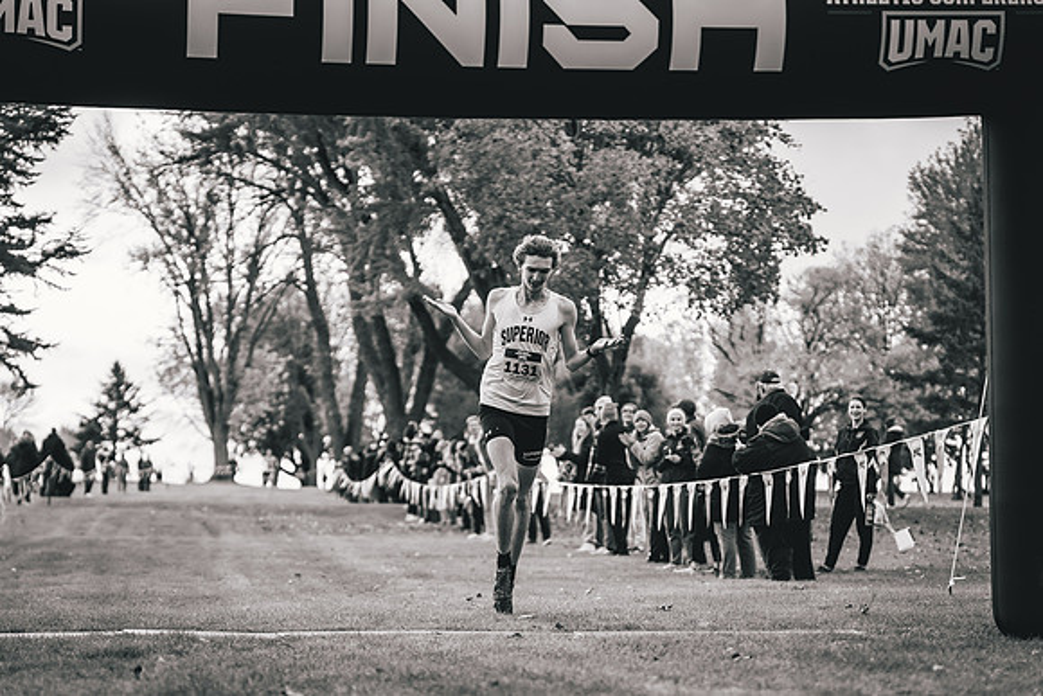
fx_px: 2429
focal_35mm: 84
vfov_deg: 16.3
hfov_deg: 24.2
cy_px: 412
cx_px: 515
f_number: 2
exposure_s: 1/3200
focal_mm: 70
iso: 200
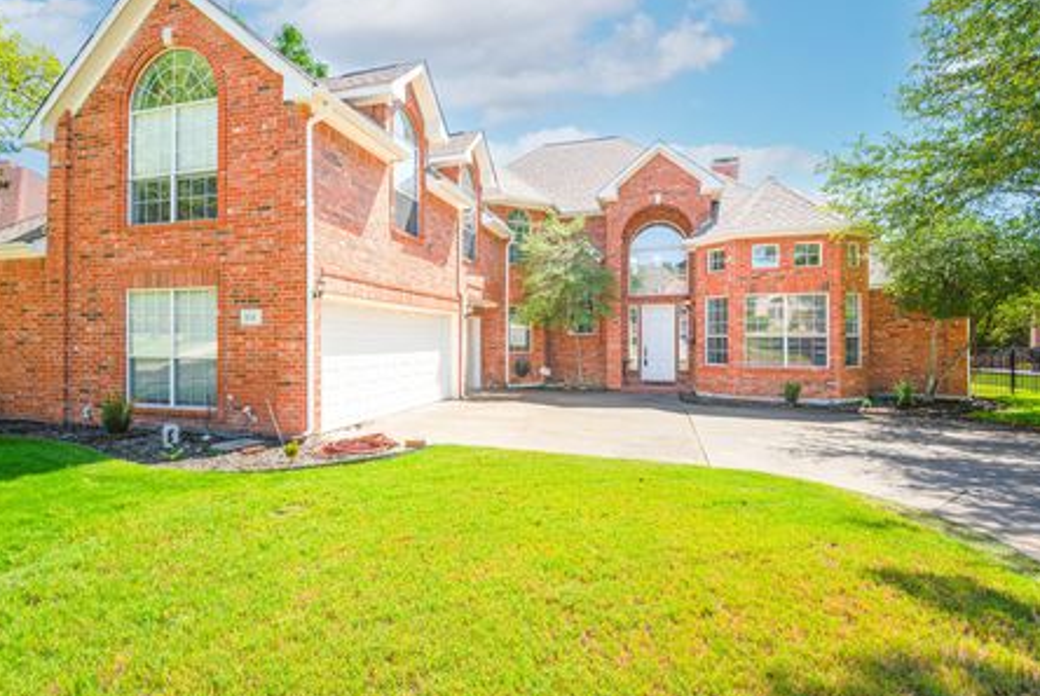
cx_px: 494
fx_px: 521
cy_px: 335
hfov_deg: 89.9
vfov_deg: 67.5
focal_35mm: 18
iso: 100
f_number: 7.1
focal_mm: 16
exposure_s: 1/200
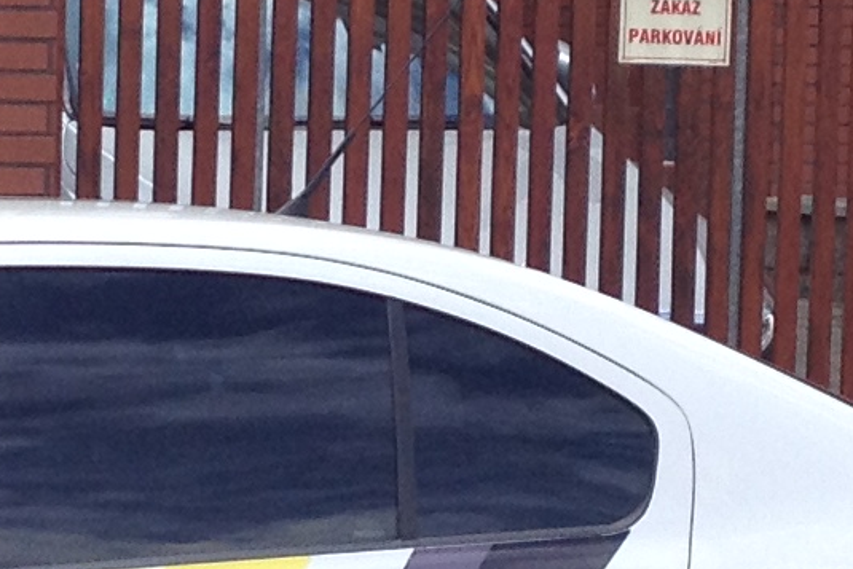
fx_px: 5261
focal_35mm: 222
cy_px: 336
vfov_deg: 6.2
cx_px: 129
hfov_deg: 9.2
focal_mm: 4.28
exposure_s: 1/824
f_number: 2.4
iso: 50
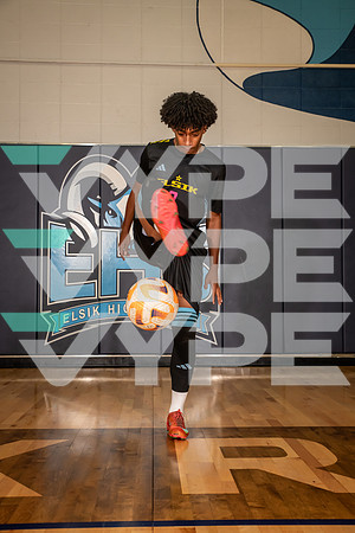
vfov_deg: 44.5
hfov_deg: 30.5
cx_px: 178
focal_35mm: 44
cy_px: 266
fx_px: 651
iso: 800
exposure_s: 1/320
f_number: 6.3
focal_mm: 44
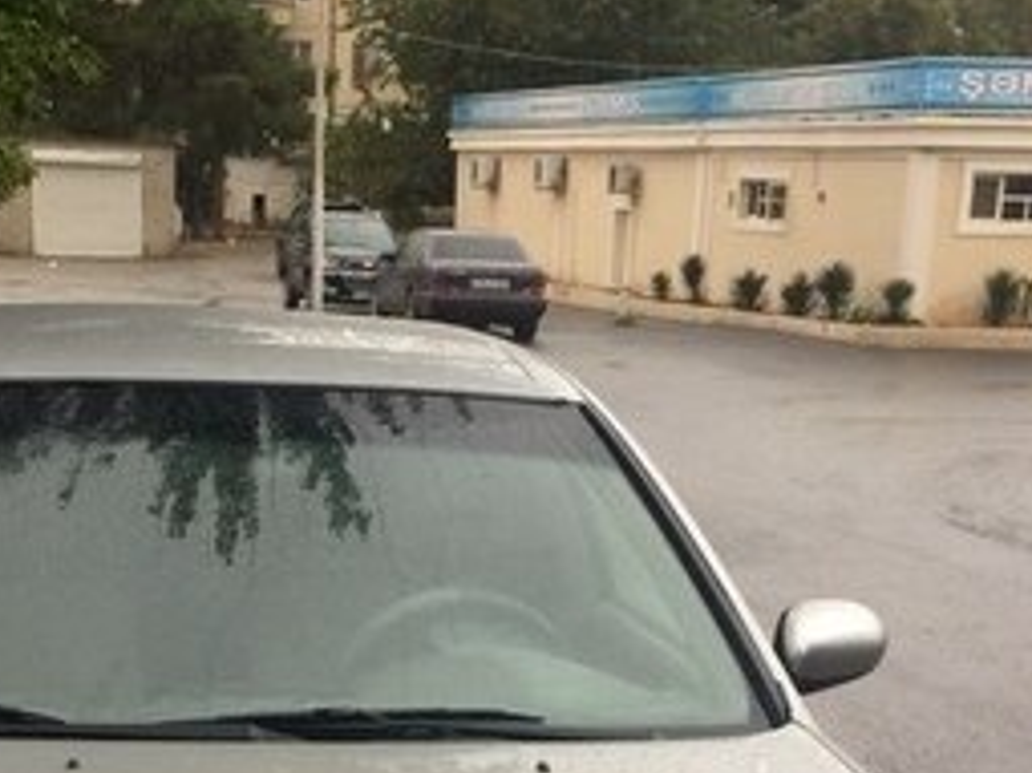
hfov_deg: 25.8
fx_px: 2235
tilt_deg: -17.8
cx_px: 299
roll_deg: -1.9
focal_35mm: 75
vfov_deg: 18.5
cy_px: 961
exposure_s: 1/100
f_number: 2.2
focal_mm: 4.15
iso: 64
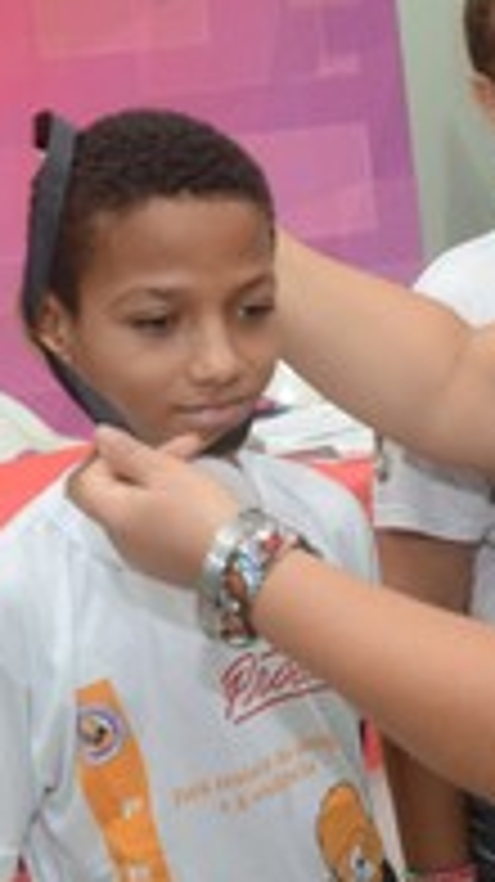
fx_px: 1683
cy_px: 346
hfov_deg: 16.6
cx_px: 387
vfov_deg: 29.3
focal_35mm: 72
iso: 1600
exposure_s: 1/80
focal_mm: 20
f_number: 3.5
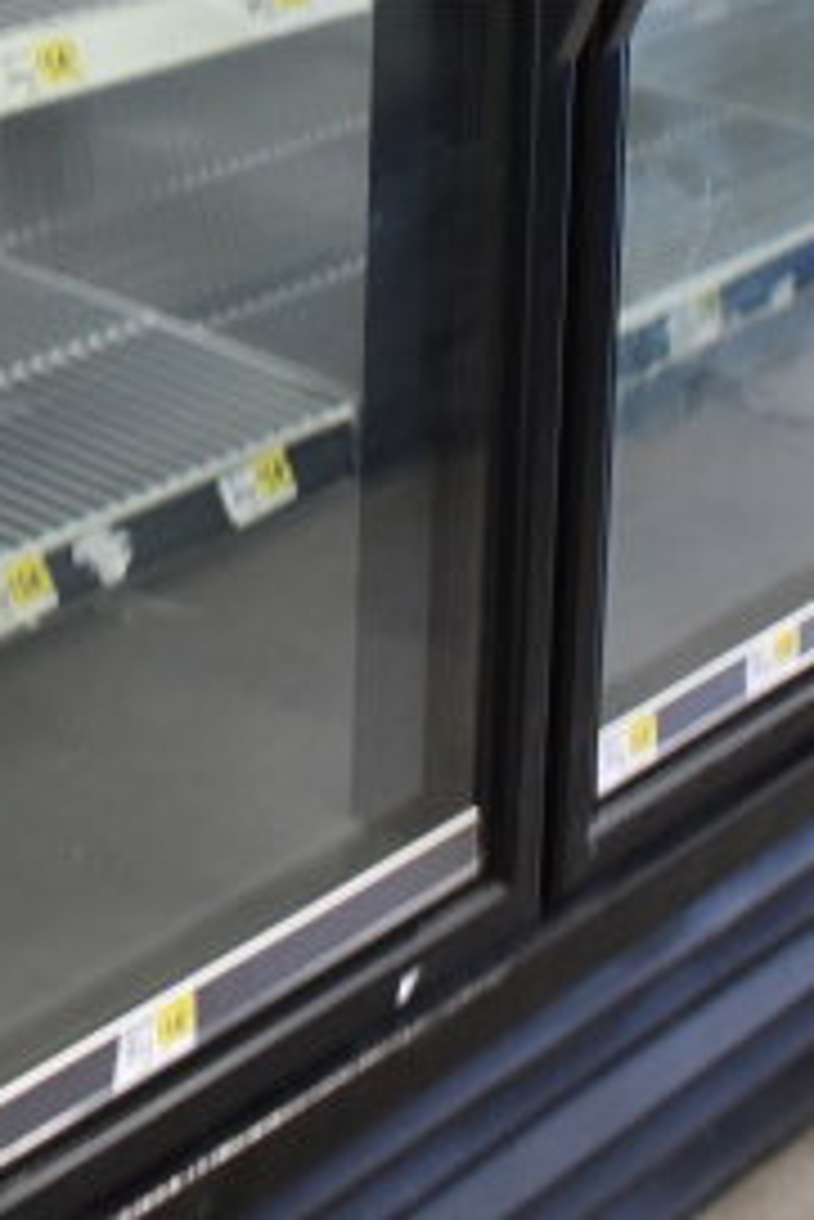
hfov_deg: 14.9
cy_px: -358
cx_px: 135
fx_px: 3082
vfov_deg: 20.5
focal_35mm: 91
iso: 1250
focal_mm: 18
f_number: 3.5
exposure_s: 1/30
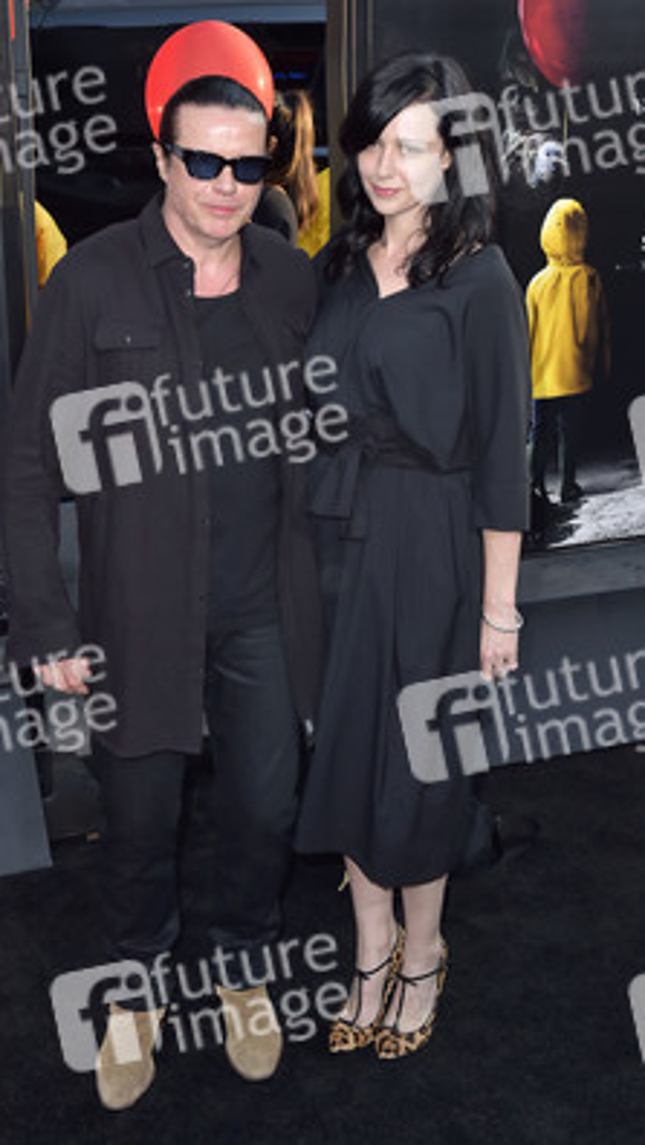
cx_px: 285
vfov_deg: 37.8
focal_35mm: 55
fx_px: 1671
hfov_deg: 21.8
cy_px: 570
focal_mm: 52
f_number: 6.3
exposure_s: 1/250
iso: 640
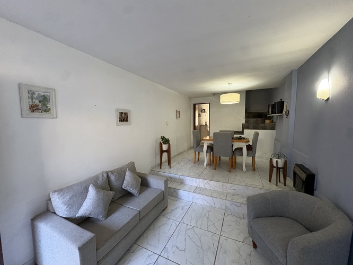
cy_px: 132
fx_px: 143
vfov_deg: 85.7
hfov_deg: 102.0
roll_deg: +0.8
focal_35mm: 14
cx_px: 176
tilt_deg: -3.9
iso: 320
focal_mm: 2.22
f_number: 2.2
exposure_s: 1/50
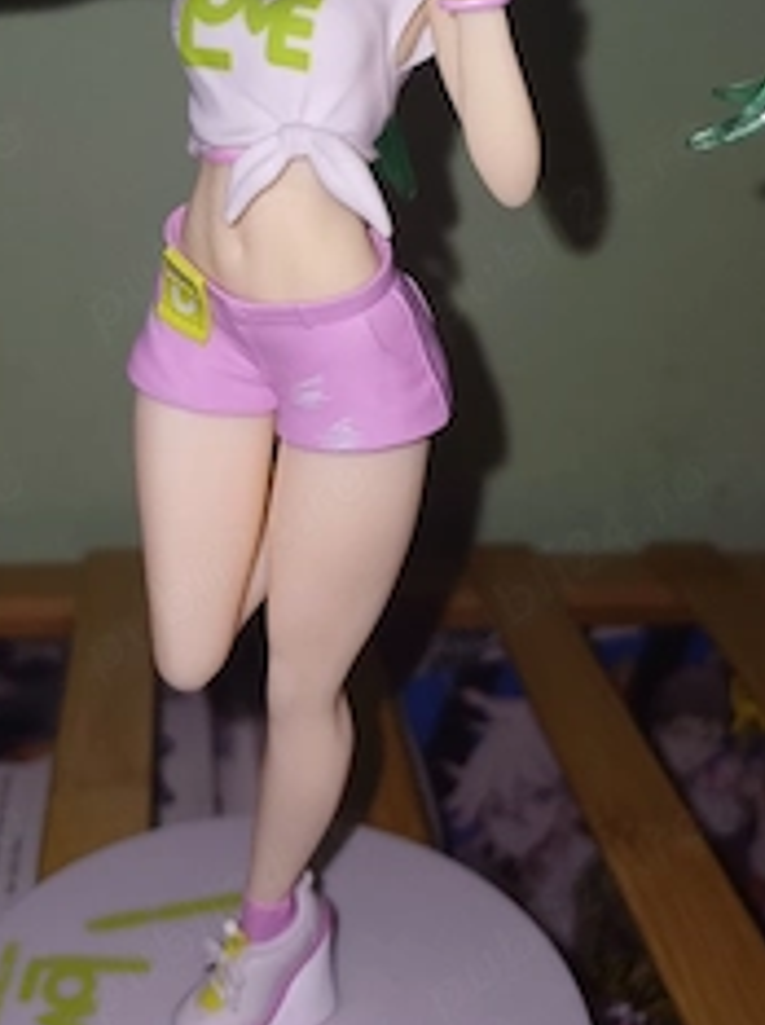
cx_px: 312
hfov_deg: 33.4
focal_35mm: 43
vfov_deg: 42.8
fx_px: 1271
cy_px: 277
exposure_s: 1/159
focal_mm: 4.65
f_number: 1.8
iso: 50
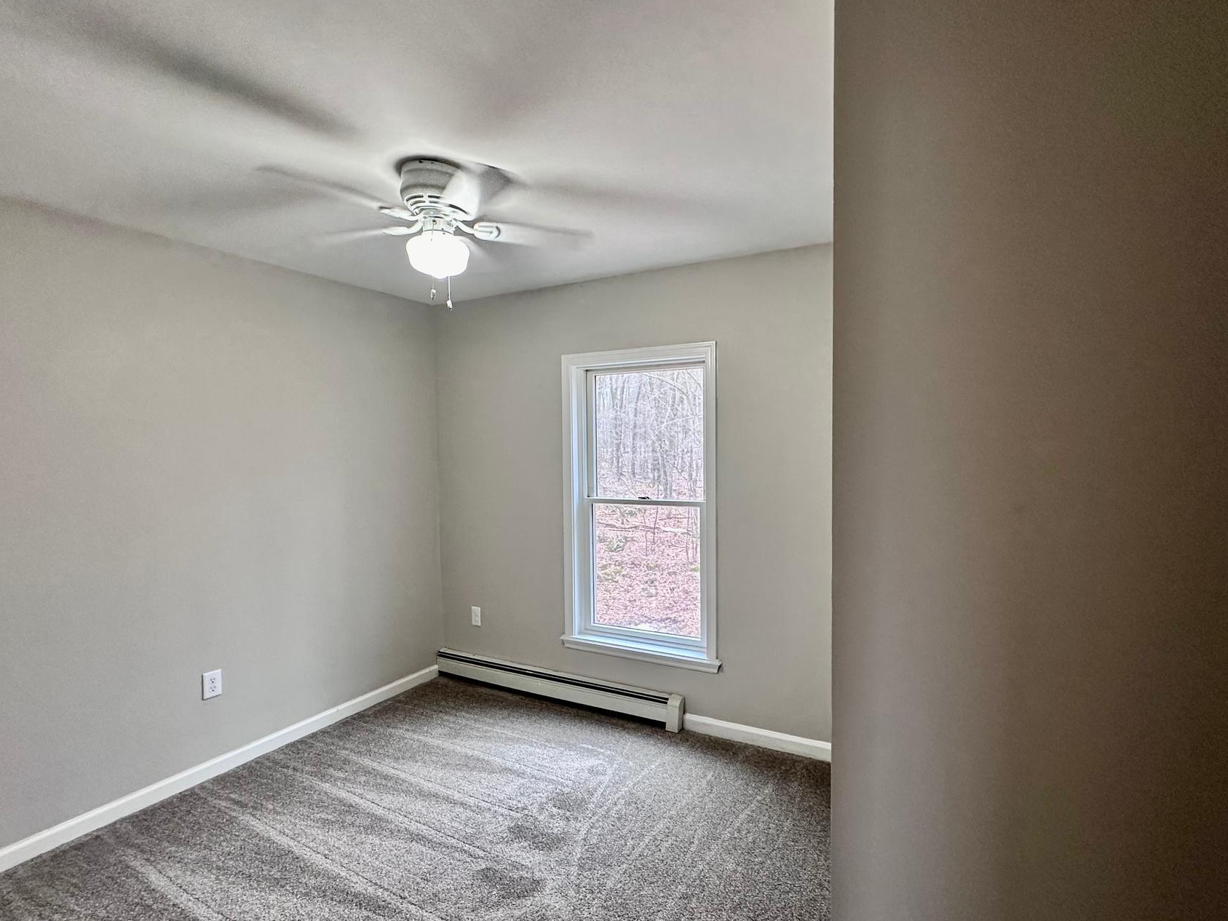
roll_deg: +0.7
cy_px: 481
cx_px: 665
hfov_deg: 90.8
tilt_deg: -2.7
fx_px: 603
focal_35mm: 17
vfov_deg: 74.7
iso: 200
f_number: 2.2
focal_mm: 2.22
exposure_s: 1/60
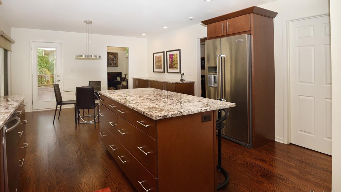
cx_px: 171
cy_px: 84
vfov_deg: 60.8
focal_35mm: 18
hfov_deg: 92.7
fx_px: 163
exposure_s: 1/60
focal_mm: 17
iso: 125
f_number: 6.3
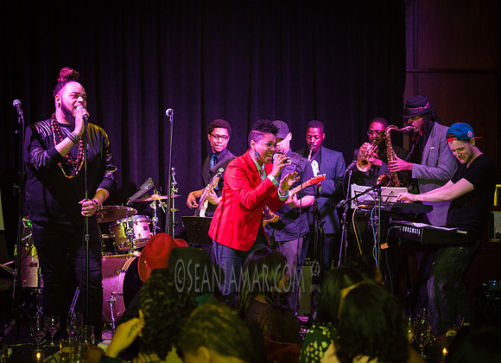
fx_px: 934
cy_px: 176
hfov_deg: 30.0
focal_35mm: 65
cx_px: 249
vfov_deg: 22.0
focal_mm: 60
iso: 4000
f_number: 2.8
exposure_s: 1/125
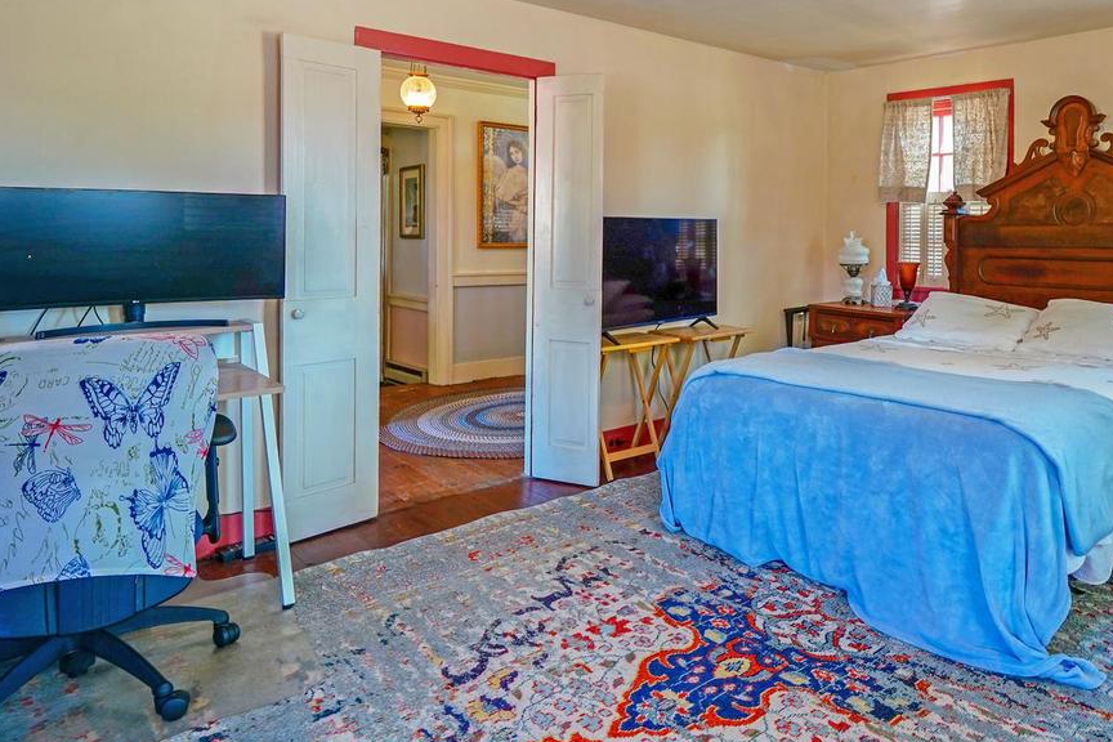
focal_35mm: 25
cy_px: 240
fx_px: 773
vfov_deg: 50.3
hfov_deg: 68.6
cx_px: 778
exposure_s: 1/30
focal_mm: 10
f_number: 2.8
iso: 250
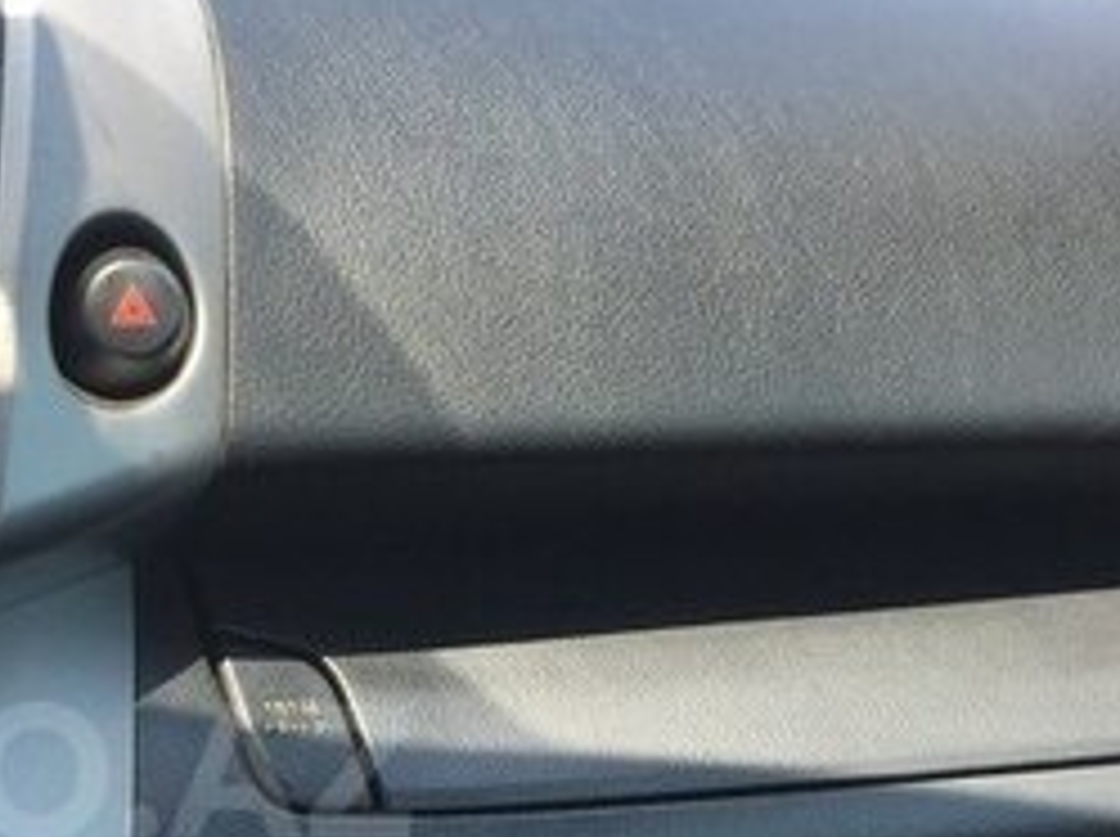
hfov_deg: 24.0
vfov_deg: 18.7
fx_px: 2488
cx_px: -49
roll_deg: -4.2
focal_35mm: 77
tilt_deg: -25.7
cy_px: 772
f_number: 2.2
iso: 32
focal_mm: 4.15
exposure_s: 1/237
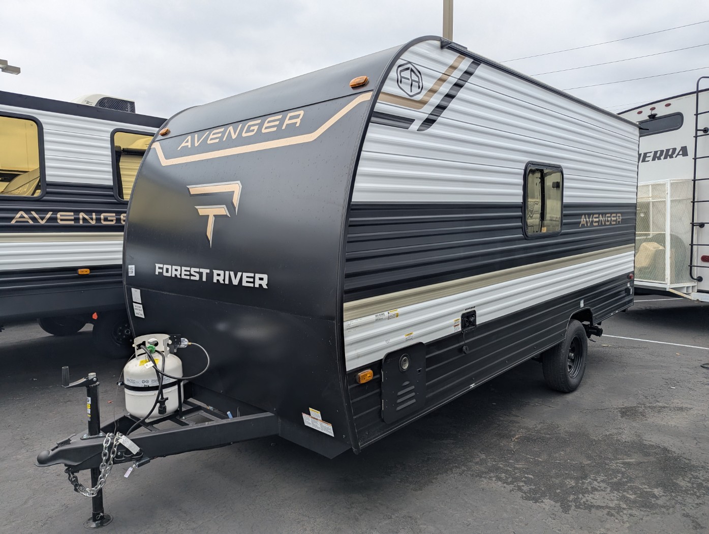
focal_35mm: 24
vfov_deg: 56.9
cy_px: 267
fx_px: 492
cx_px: 354
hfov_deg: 71.5
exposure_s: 1/1855
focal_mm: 6.81
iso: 46
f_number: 1.85
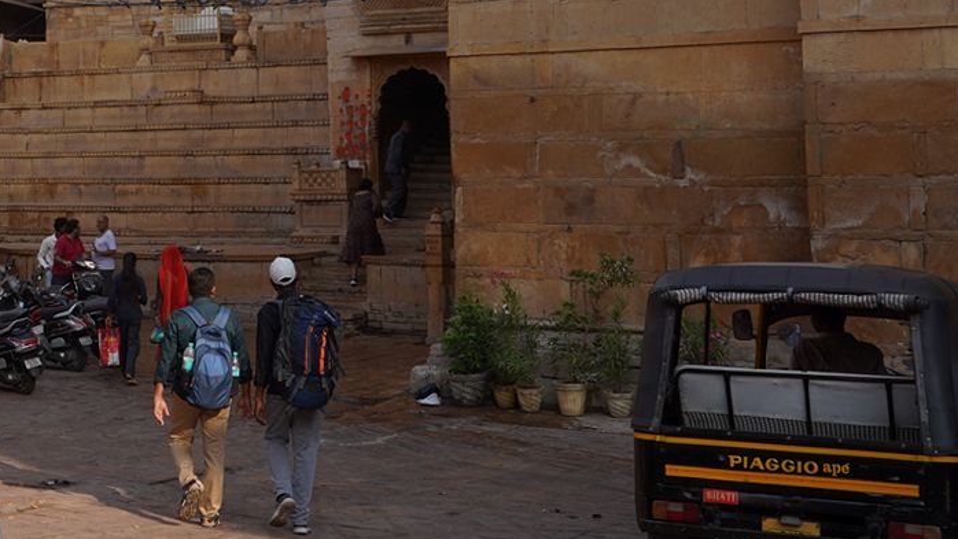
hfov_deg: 27.4
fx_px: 1829
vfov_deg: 16.5
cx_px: -36
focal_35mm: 72
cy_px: 34
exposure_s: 1/100
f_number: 11
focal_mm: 24
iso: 100
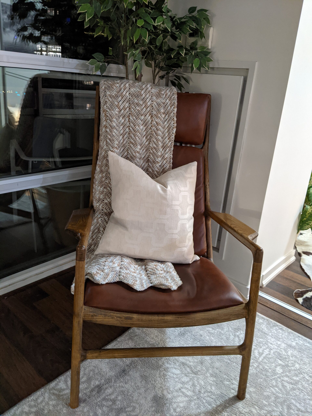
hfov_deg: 51.4
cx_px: 156
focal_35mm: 27
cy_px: 208
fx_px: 324
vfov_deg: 65.3
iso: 546
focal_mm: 4.44
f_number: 1.8
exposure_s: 1/30
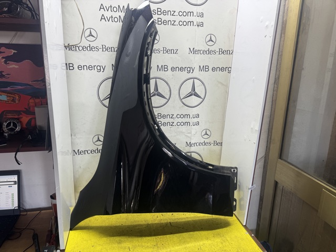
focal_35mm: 24
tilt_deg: -14.3
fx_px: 233
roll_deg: -1.2
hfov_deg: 71.6
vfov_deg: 56.8
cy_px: 126
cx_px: 168
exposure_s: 1/121
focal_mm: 6.76
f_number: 1.78
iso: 50
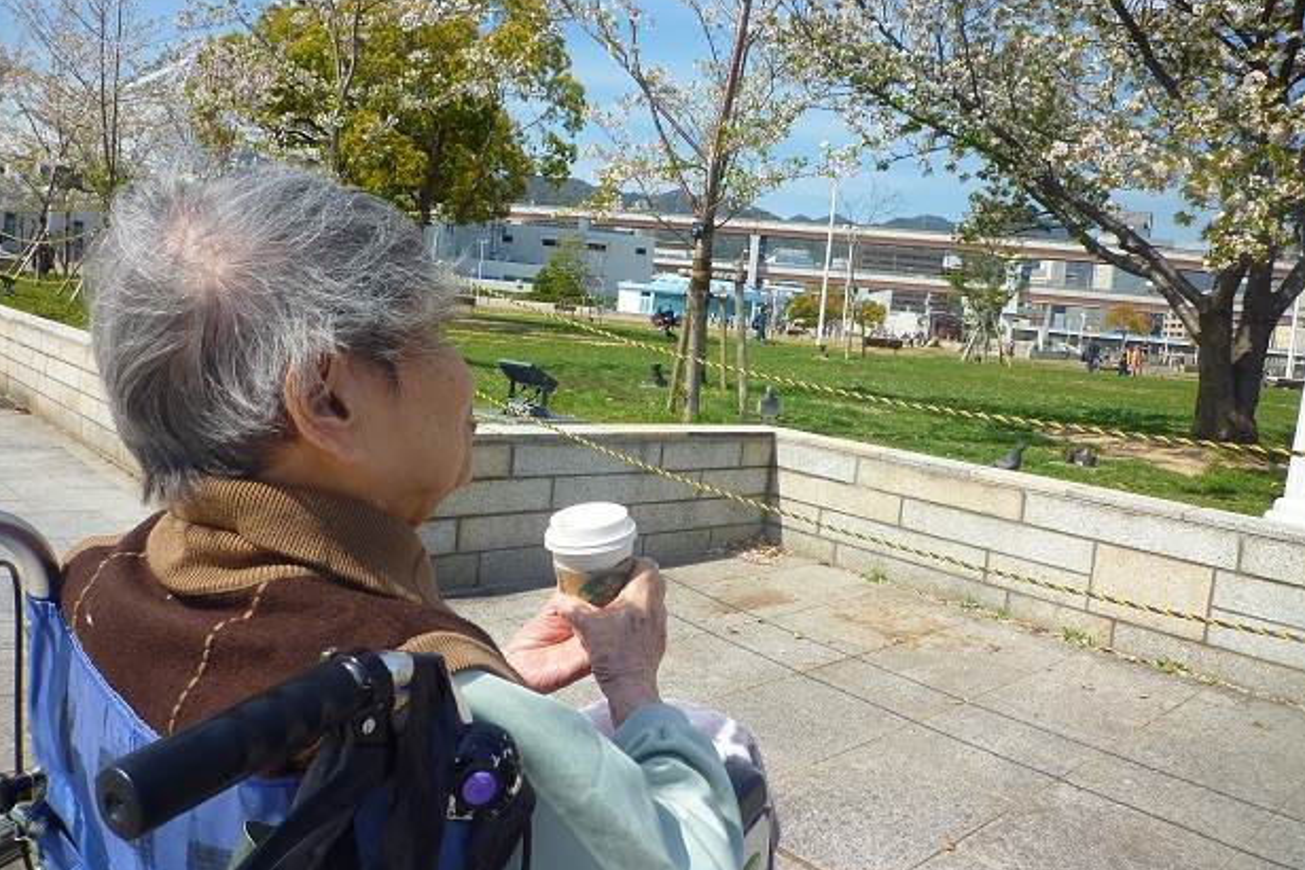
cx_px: 659
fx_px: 979
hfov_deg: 67.4
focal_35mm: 27
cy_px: 381
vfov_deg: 47.8
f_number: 4
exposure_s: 1/500
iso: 80
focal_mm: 4.4
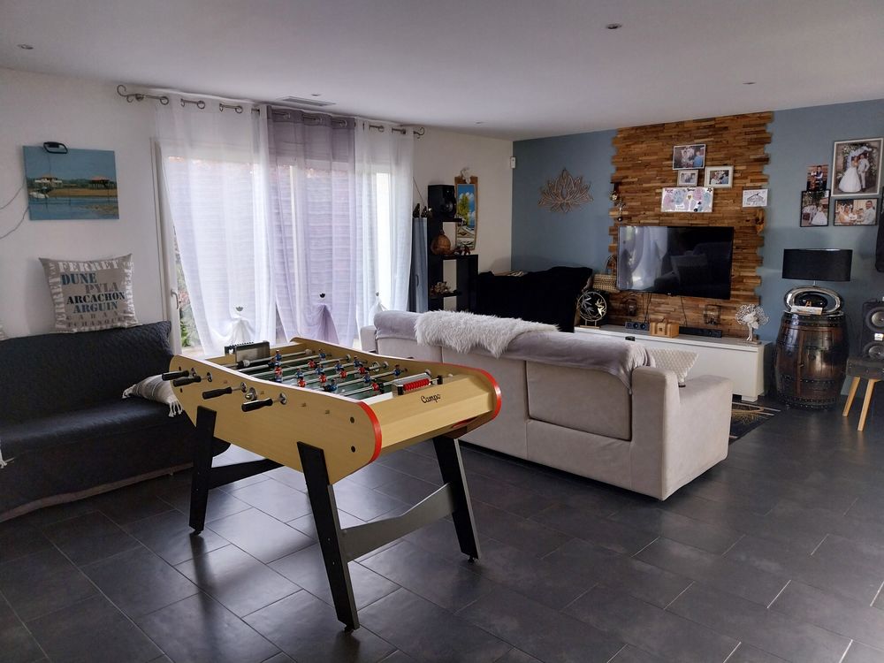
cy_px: 332
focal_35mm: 26
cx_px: 442
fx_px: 664
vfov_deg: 53.1
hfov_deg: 67.3
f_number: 1.8
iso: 64
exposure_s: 1/50
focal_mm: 4
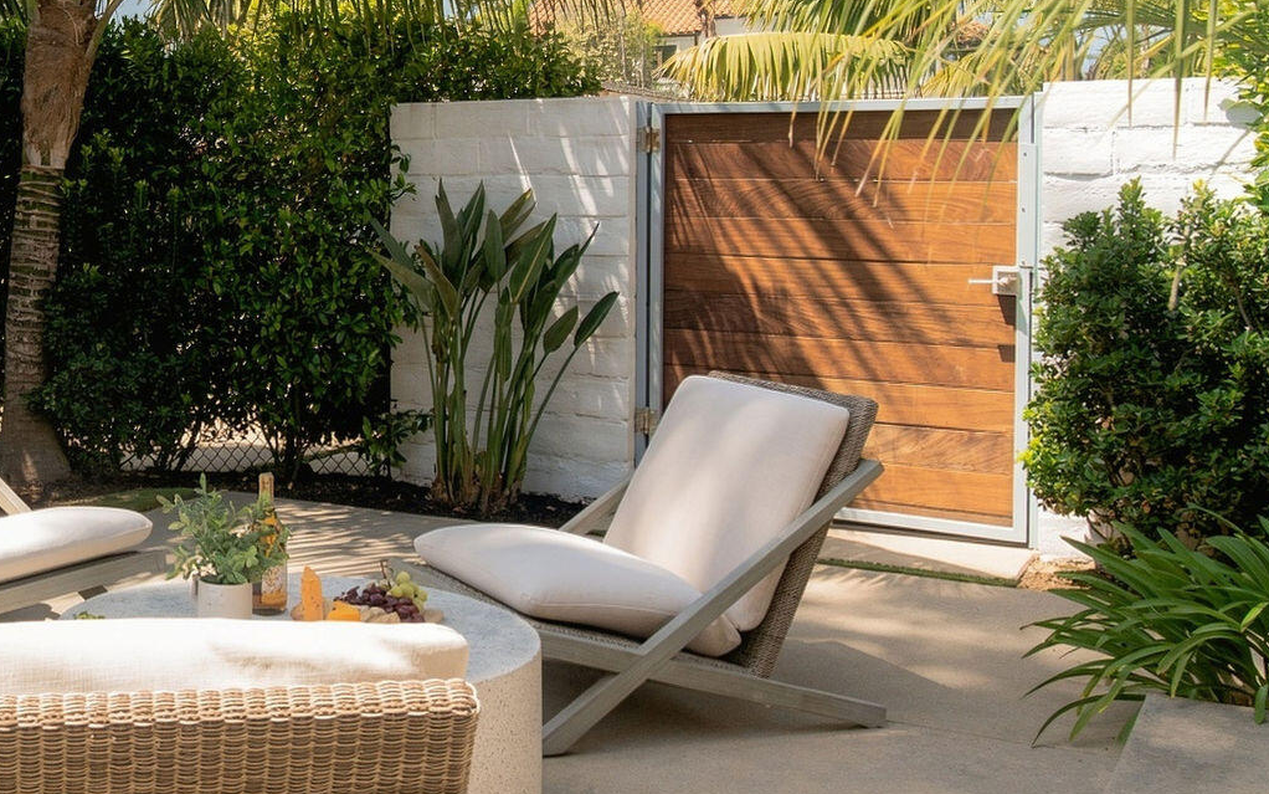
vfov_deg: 26.0
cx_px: 83
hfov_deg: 37.8
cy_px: 186
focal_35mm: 49
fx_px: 1695
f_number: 9
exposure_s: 1/250
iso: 640
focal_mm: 24
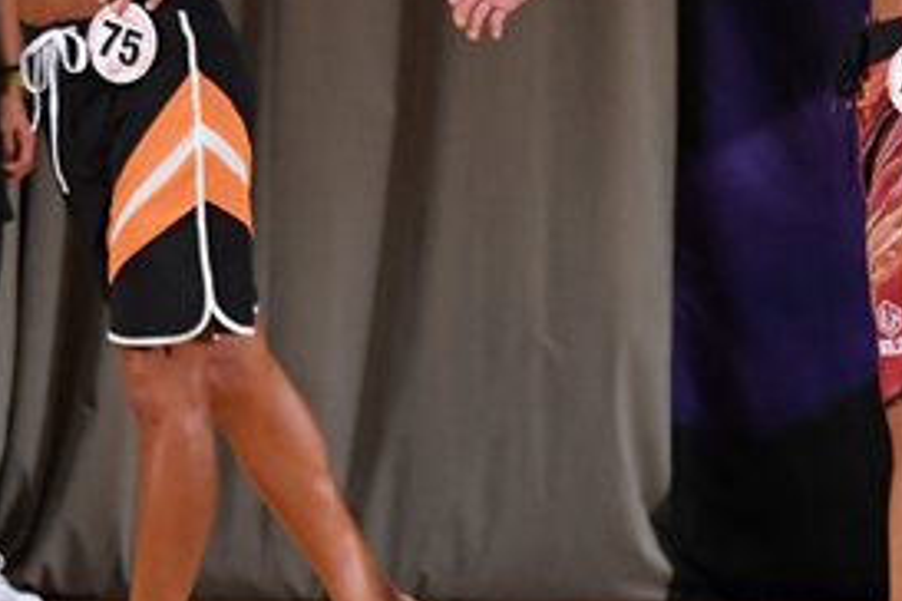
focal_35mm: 638
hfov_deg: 3.2
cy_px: 92
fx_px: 15984
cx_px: 639
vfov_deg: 2.2
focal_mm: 150
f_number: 5.6
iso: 3200
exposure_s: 1/400
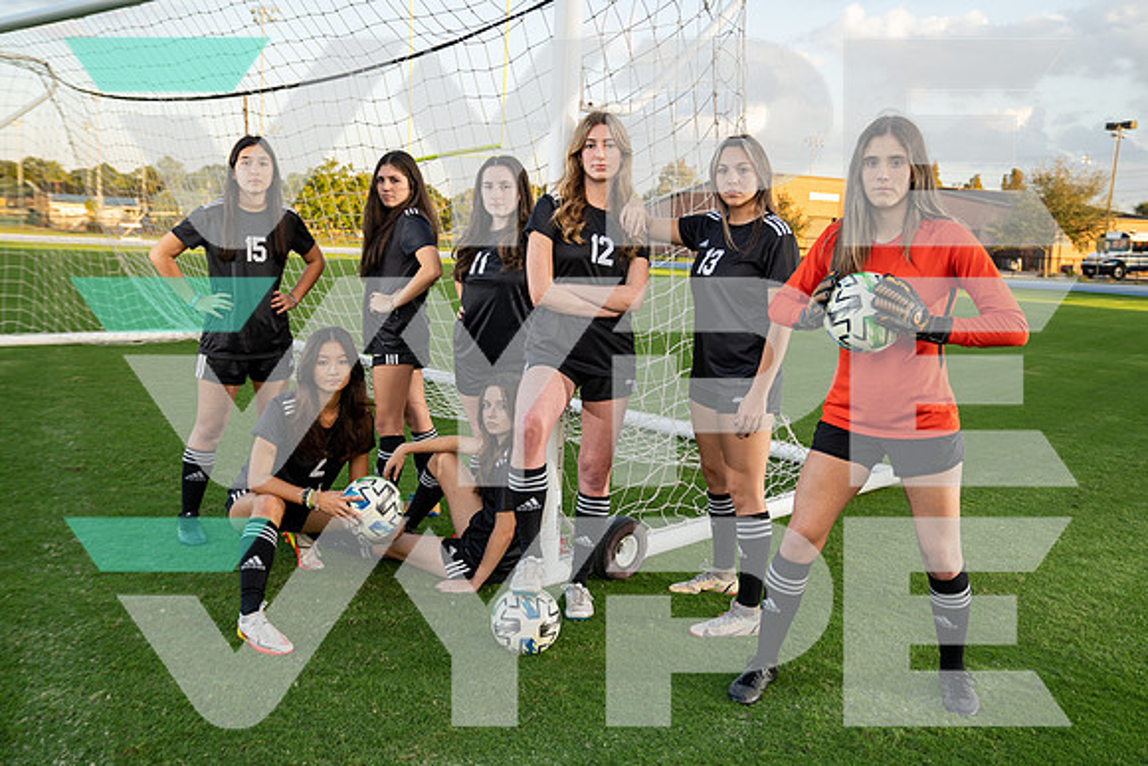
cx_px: 574
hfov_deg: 57.2
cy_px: 383
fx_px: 1053
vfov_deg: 40.0
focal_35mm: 33
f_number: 4
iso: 160
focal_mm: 33
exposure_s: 1/160
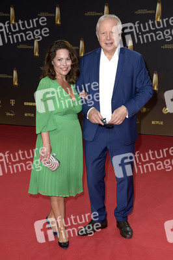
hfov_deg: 20.9
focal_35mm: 65
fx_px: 469
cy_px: 130
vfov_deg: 31.0
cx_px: 86
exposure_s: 1/250
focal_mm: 65
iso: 800
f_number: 6.3
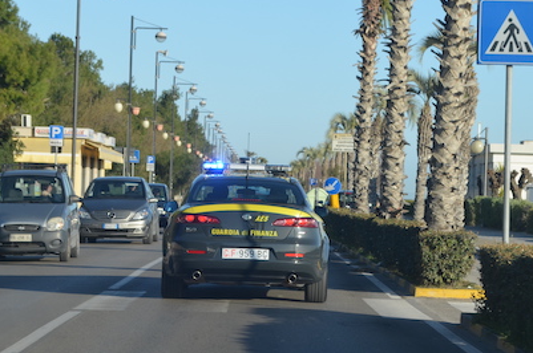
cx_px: 319
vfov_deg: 10.2
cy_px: 236
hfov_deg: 15.3
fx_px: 1978
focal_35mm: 134
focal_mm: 55
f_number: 8
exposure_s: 1/250
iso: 180
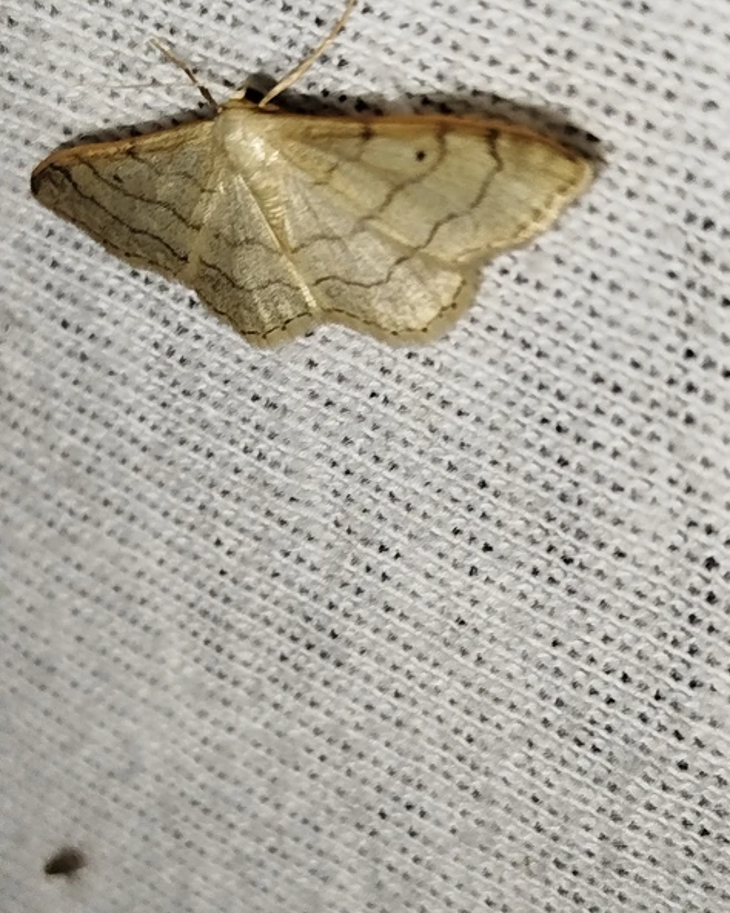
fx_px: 2108
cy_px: 448
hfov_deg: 19.7
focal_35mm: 78
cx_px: 367
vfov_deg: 24.4
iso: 100
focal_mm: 5.31
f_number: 1.7
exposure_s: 1/50
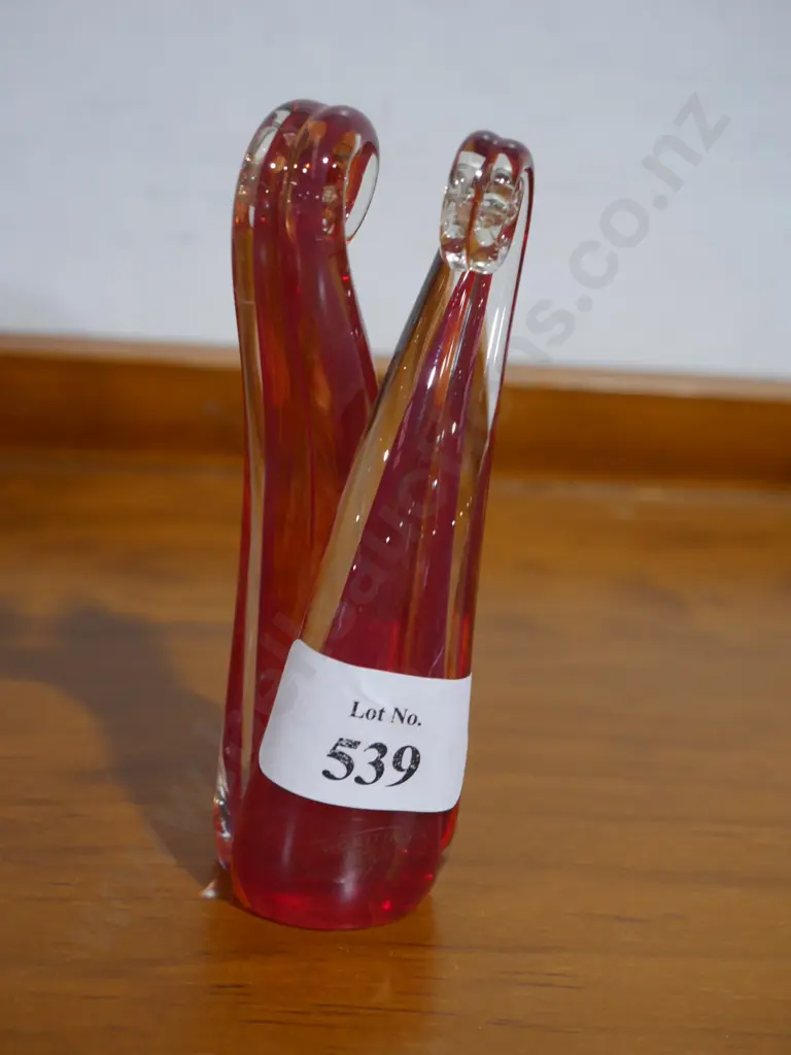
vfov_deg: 33.2
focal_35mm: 58
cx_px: 396
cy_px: 528
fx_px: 1767
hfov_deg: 25.2
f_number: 5.4
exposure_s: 1/60
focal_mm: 29
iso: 800
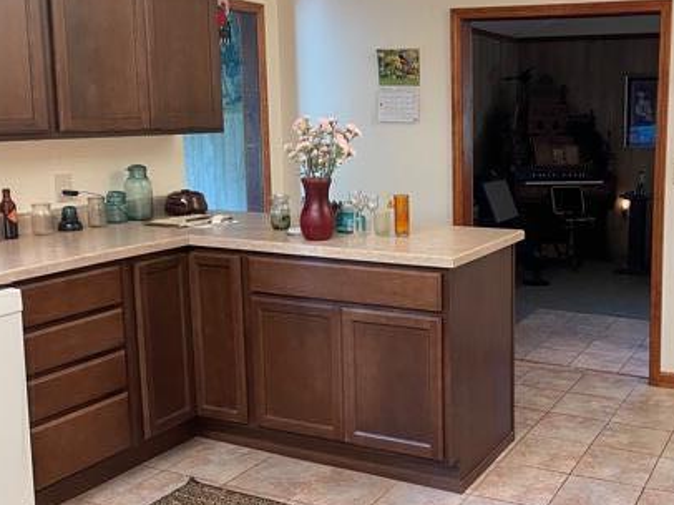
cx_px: 513
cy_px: 218
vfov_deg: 35.0
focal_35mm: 41
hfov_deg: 44.2
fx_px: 798
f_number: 1.6
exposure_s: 1/60
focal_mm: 4.2
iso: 160
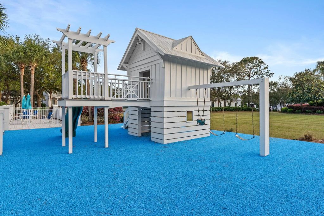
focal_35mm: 19
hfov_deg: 86.6
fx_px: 172
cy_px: 108
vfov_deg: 64.3
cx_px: 162
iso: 400
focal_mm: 19.1
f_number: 13
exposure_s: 1/125
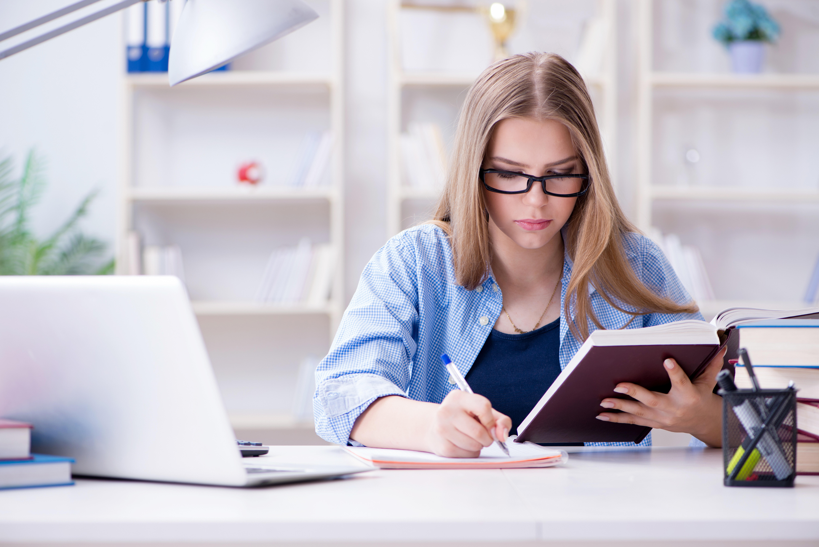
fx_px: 2390
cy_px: 274
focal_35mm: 105
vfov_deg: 13.1
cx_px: 410
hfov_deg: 19.4
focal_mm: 105
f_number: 5
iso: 160
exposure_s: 1/100
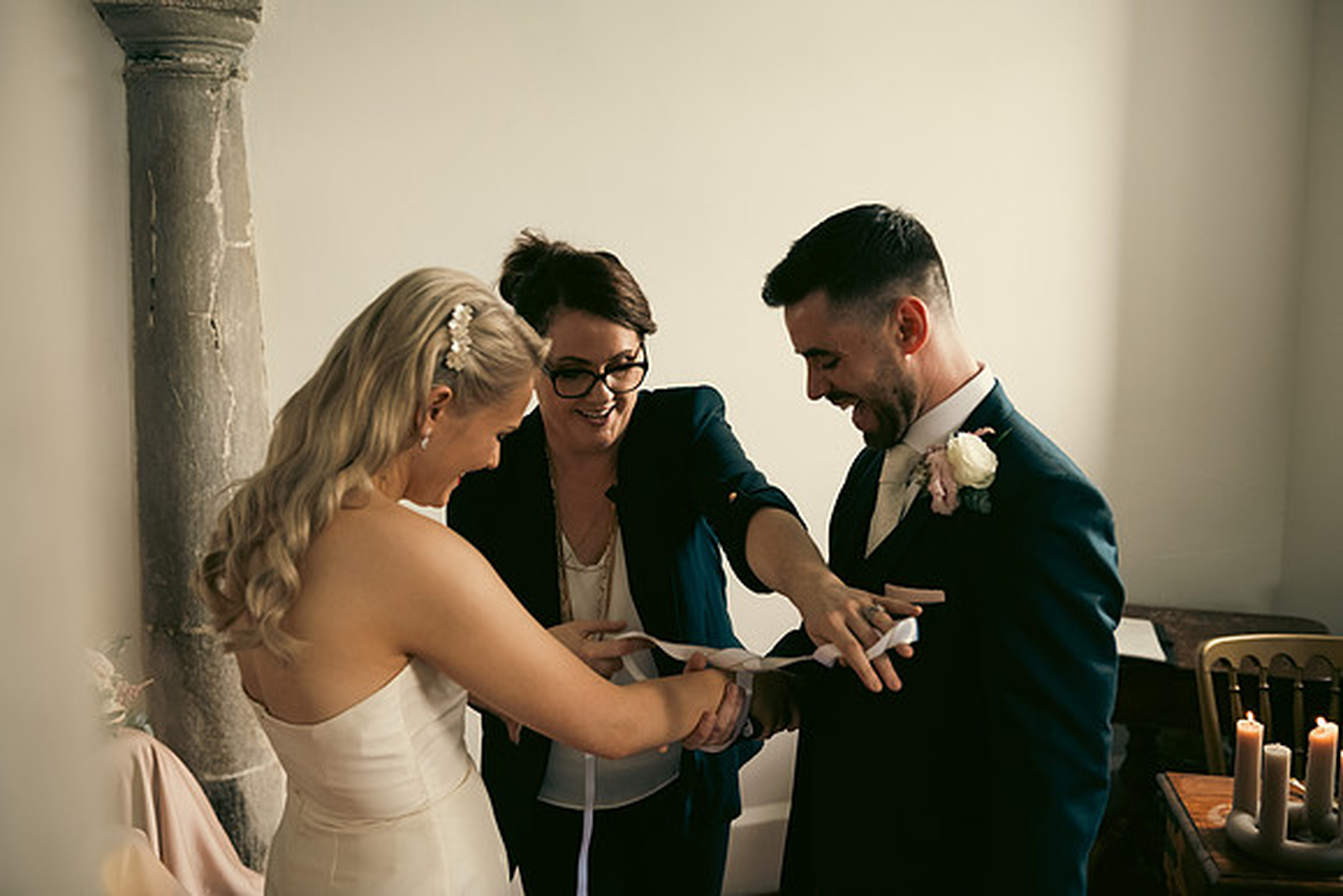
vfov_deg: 37.9
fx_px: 1306
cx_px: 672
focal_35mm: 35
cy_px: 448
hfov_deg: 54.4
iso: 800
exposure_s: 1/160
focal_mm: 35
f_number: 3.5
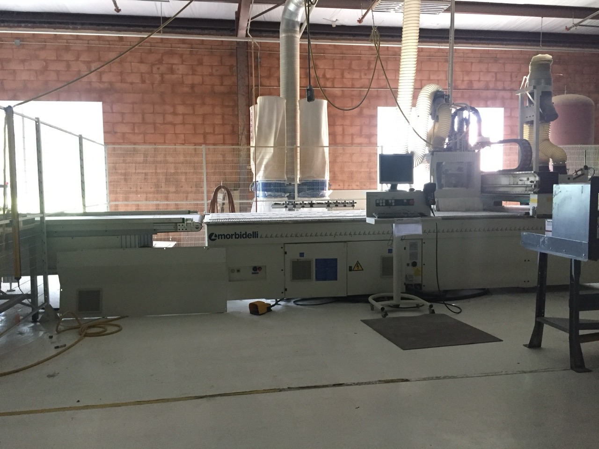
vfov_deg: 48.2
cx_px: 300
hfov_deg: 61.7
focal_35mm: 29
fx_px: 502
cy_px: 224
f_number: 2.2
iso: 250
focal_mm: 4.15
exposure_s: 1/20
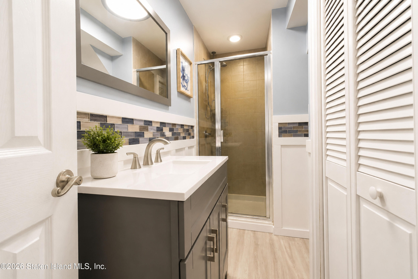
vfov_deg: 77.3
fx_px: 174
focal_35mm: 15
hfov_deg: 100.4
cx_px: 209
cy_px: 140
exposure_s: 1/60
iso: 2000
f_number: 5
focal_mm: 10
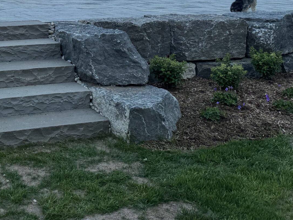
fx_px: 482
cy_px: -26
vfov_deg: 23.9
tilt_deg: -0.1
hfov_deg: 31.4
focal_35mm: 57
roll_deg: +0.9
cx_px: 3
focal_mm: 6.76
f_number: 1.78
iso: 200
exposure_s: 1/121
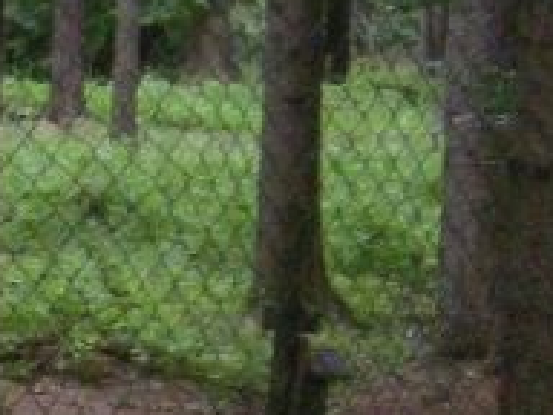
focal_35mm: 214
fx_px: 3419
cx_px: -668
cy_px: 513
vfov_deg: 6.9
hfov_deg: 8.6
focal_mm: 6.3
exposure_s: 1/8
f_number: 3.2
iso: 461
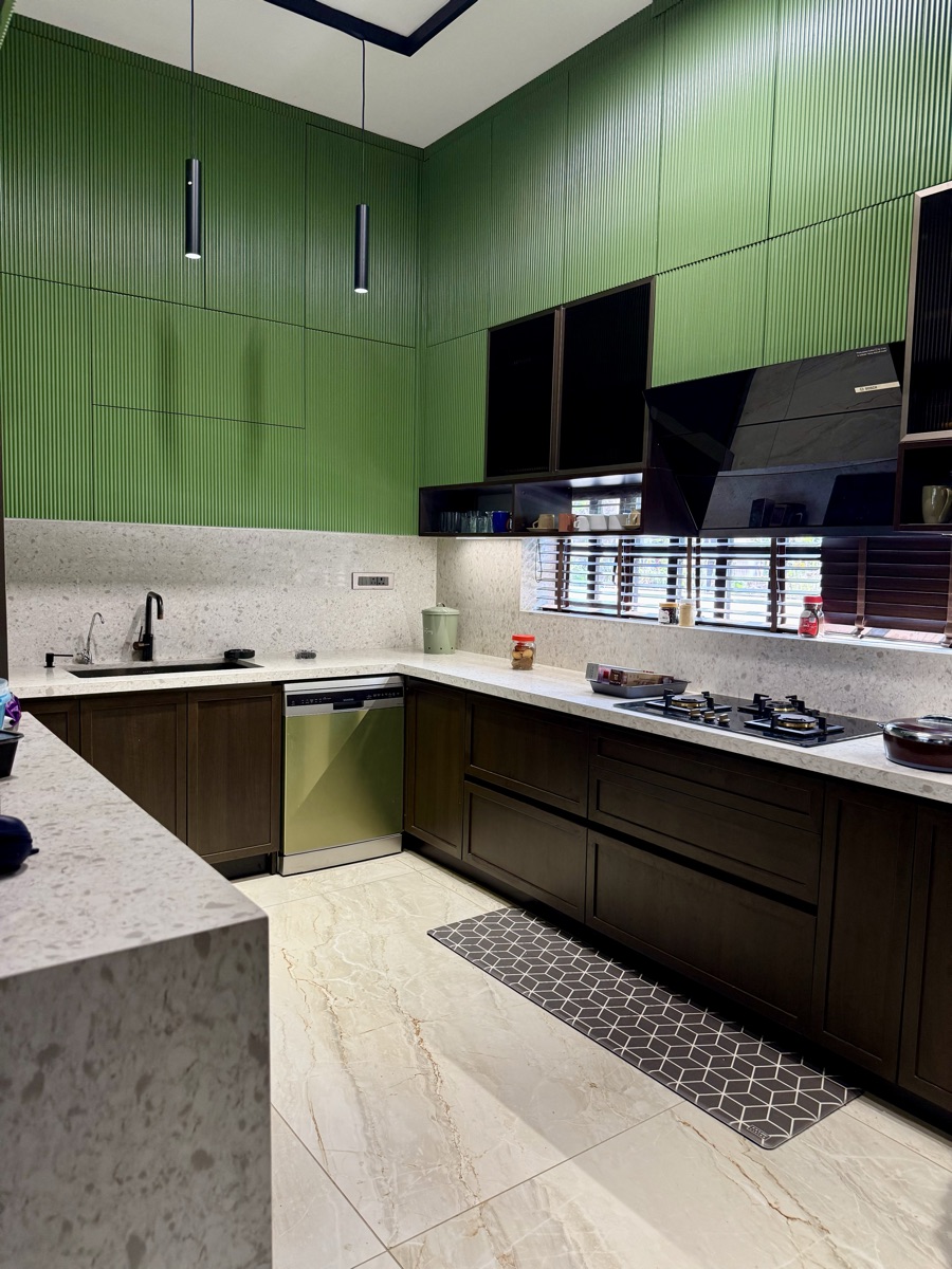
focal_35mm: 24
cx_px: 476
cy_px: 634
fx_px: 880
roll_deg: -1.9
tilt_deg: -4.7
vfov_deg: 71.6
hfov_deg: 56.8
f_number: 1.78
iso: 200
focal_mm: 6.76
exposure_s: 1/102
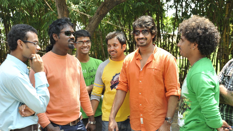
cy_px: 75
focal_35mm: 55
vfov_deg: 21.8
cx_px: 117
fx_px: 340
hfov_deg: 37.8
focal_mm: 52
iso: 250
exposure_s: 1/160
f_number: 5
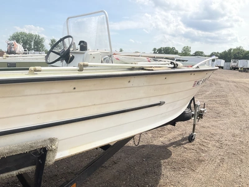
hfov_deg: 61.7
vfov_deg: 48.2
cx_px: 124
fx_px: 209
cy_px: 94
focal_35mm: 29
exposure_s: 1/1675
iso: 25
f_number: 1.8
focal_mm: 3
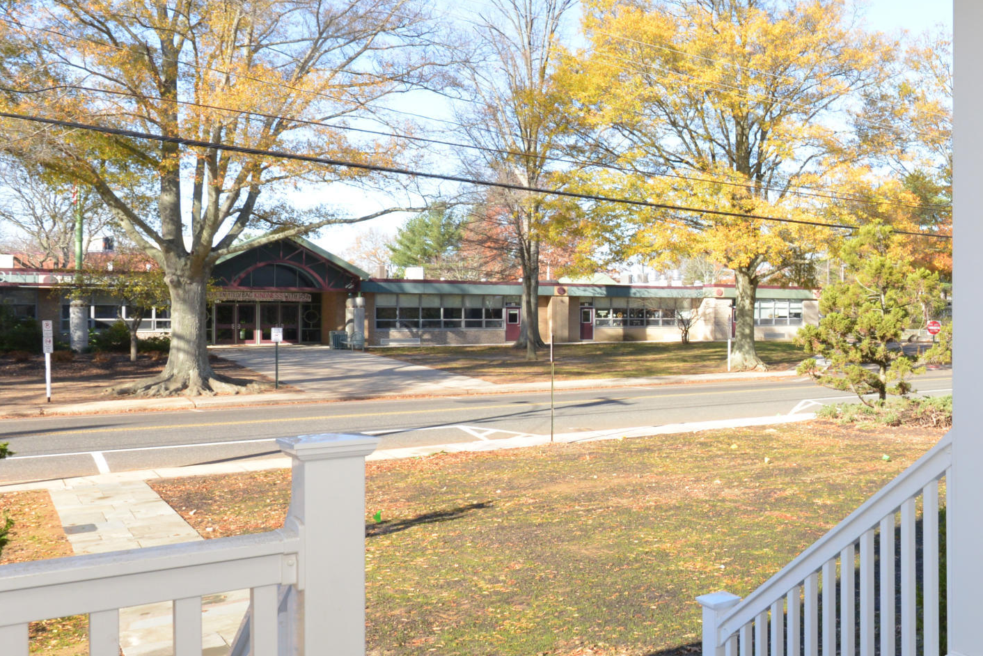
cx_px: 943
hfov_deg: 47.9
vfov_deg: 38.9
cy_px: 327
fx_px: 929
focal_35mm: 34
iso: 800
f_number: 14
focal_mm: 16
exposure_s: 1/200
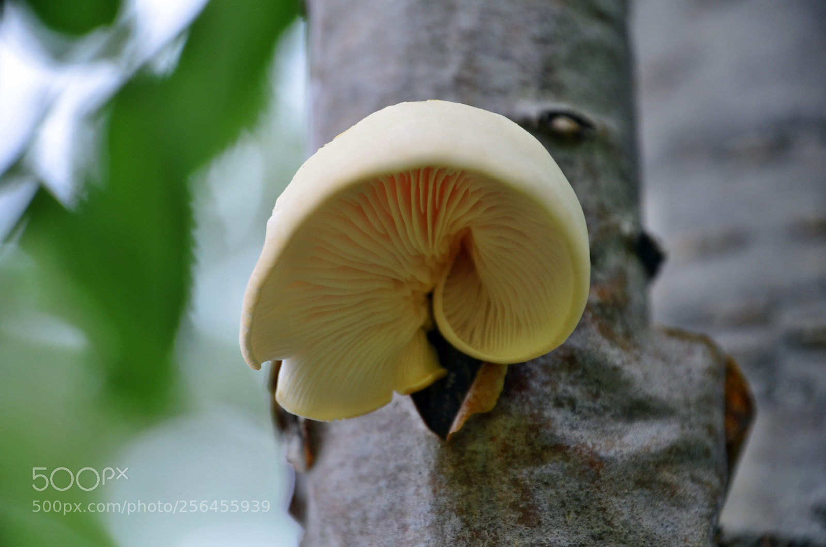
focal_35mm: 450
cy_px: 274
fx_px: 10301
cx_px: 413
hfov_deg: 4.6
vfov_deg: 3.0
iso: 320
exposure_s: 1/125
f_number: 6.3
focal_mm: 300
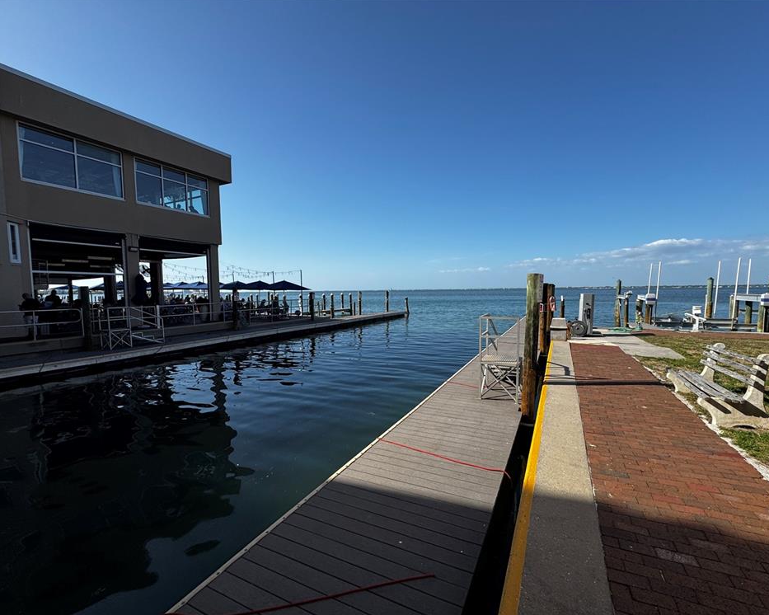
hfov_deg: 96.8
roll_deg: +0.0
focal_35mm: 15
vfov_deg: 84.0
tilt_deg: -4.7
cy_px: 312
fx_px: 341
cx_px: 395
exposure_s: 1/2028
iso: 40
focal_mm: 2.22
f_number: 2.2
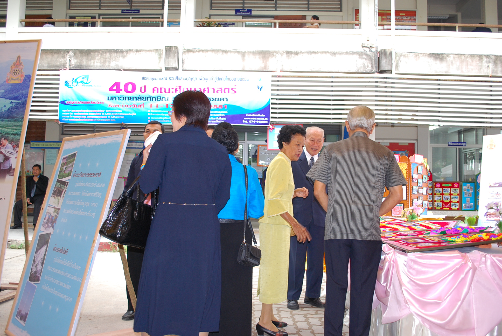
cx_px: 251
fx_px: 461
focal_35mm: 33
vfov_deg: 40.1
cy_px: 168
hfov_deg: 57.2
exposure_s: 1/50
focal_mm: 22
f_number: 4
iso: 400
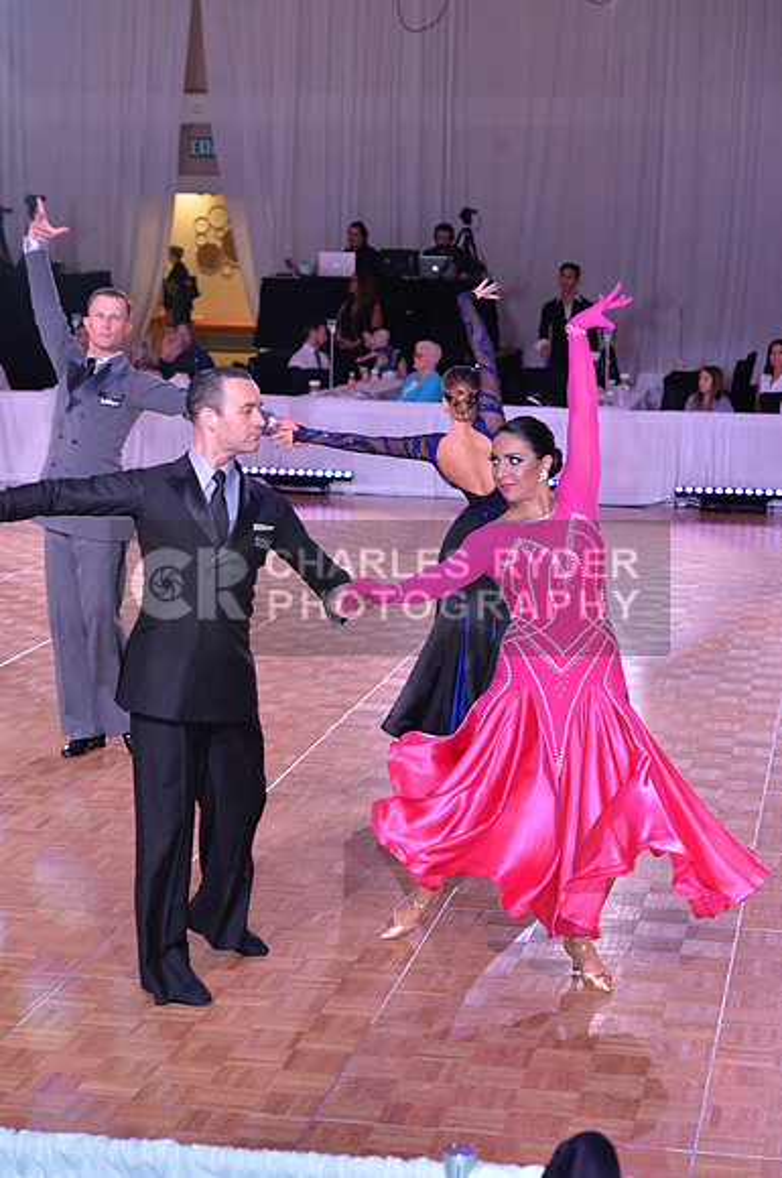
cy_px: 589
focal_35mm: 82
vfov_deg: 24.8
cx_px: 391
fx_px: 2680
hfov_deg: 16.6
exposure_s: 1/250
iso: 2000
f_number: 5.6
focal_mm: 82
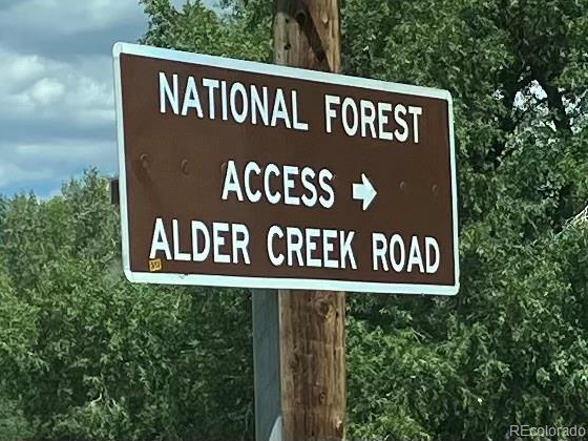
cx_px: 289
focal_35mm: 29
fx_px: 493
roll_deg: +1.3
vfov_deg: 48.2
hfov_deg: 61.7
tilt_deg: +8.4
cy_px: 214
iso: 32
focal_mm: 3.99
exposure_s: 1/2208
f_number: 1.8
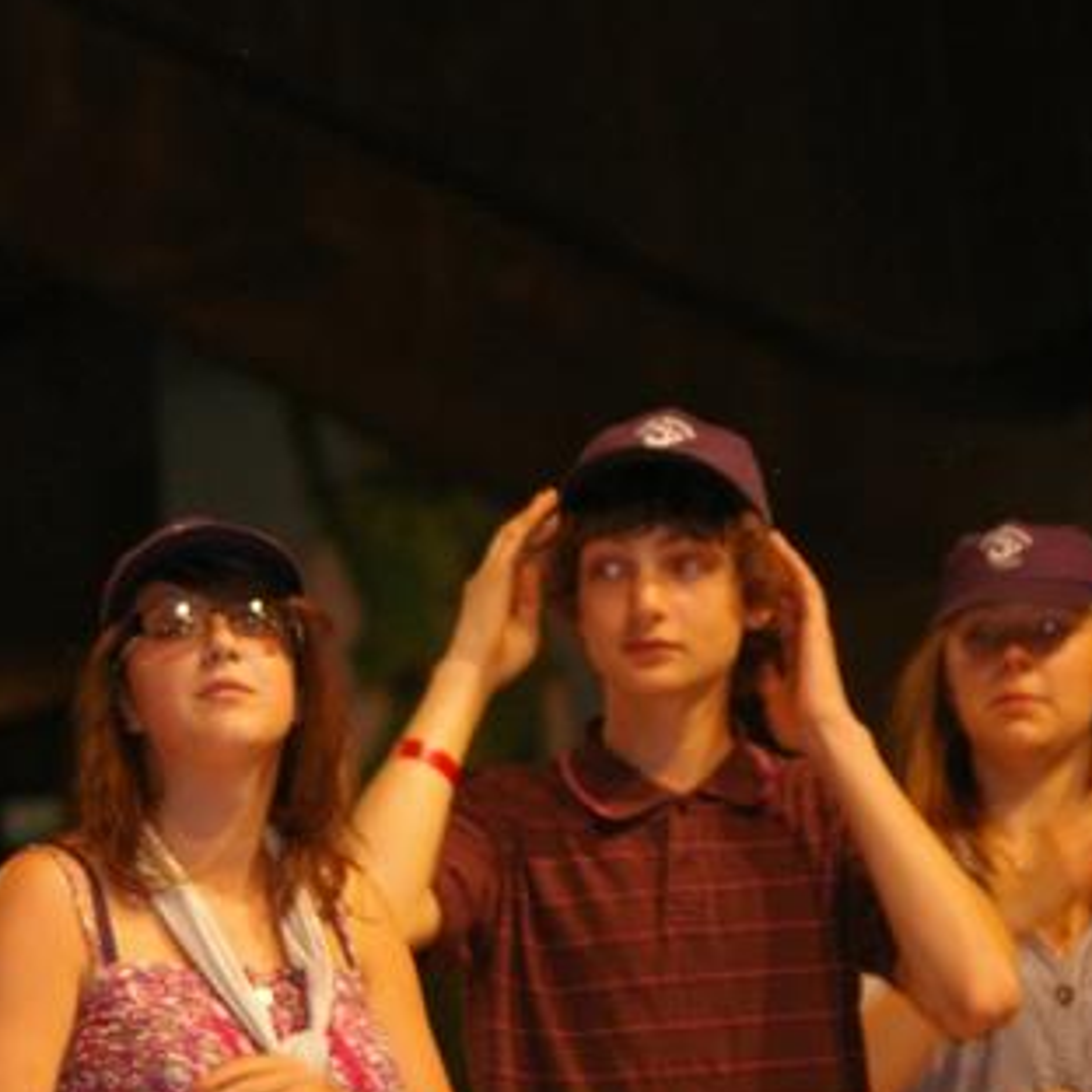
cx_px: 522
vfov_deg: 5.8
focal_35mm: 300
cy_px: 724
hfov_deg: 5.8
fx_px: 10705
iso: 800
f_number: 5.6
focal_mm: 105
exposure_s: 1/125
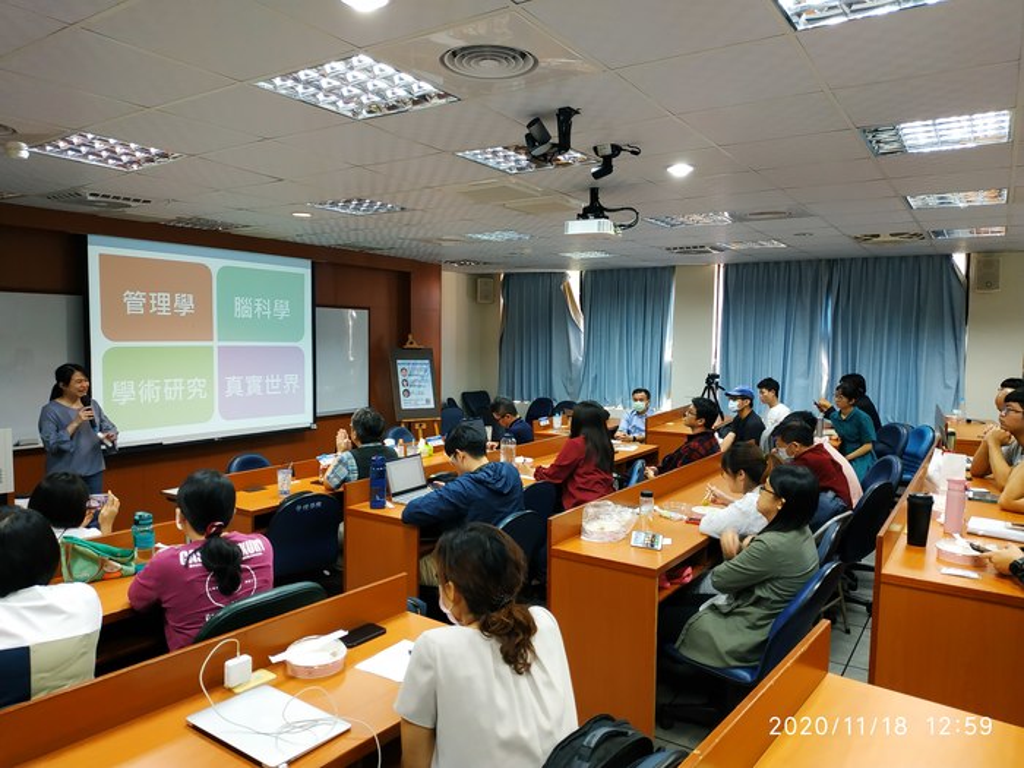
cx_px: 512
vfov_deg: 56.8
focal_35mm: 24
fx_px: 710
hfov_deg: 71.6
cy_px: 384
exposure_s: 1/30
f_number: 1.9
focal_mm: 3.94
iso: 200
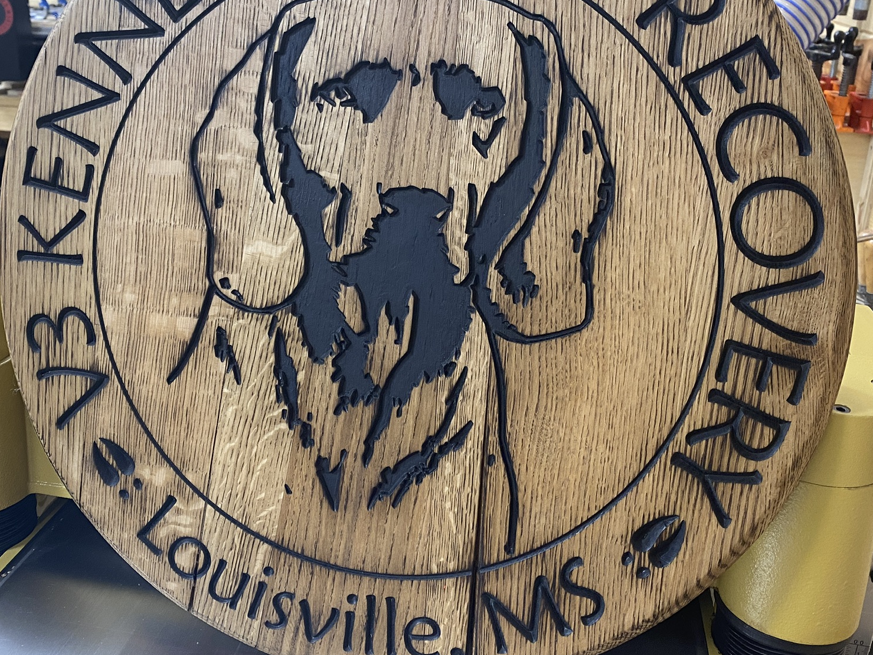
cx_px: 404
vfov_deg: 39.5
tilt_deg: -20.3
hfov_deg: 51.3
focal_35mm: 36
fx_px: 908
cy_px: 273
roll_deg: -2.6
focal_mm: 4.25
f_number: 1.8
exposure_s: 1/60
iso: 125
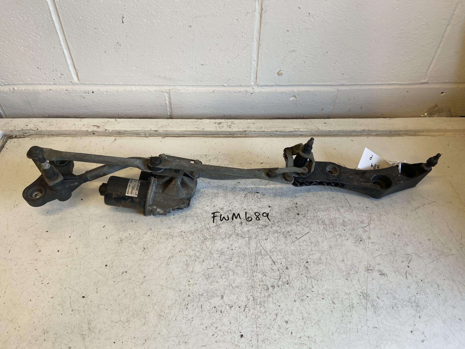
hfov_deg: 67.3
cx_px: 232
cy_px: 174
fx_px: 349
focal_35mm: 26
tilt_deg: -46.7
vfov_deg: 53.1
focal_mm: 4.25
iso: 80
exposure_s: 1/100
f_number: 1.8
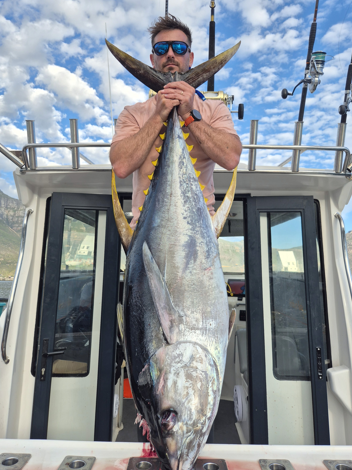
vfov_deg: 67.1
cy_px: 210
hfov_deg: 53.1
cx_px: 171
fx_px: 352
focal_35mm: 26
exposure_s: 1/642
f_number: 1.8
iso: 25
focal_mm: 5.4
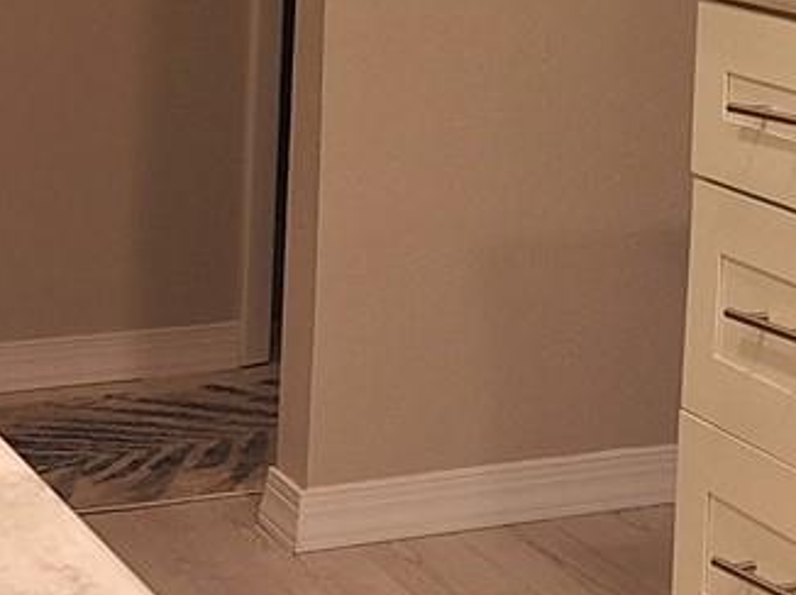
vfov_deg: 12.6
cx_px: 855
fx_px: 2597
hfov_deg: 16.9
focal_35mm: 113
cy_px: -200
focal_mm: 5.54
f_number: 1.8
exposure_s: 1/40
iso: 64
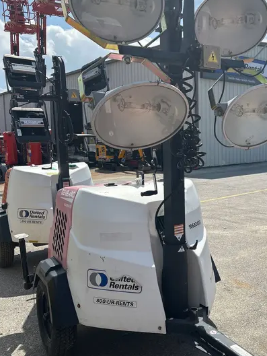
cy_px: 177
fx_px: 370
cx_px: 181
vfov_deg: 51.3
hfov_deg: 39.1
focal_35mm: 36
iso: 50
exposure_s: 1/5882
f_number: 1.5
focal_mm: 5.7
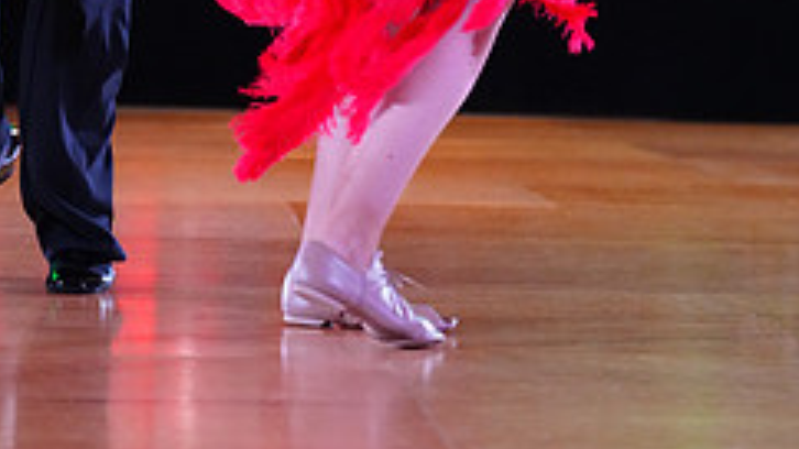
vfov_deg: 6.8
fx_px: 3728
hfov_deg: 12.2
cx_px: 259
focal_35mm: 176
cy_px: -175
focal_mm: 70
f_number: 2.8
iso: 6400
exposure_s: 1/400
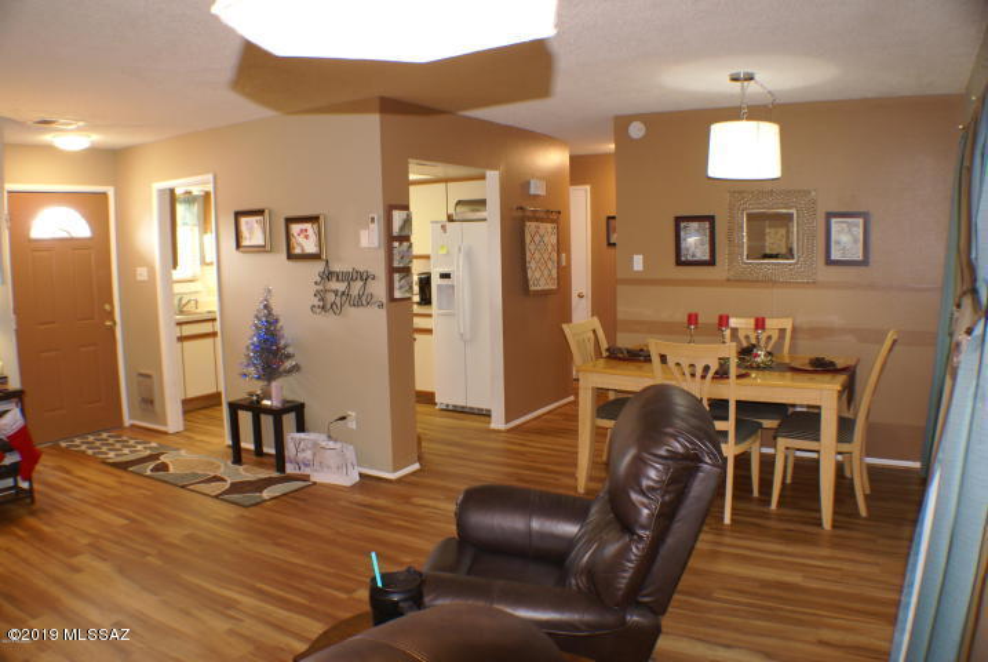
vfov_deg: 40.1
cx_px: 494
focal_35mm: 33
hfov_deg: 57.2
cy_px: 331
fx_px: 907
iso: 400
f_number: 5.6
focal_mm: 22
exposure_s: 1/13
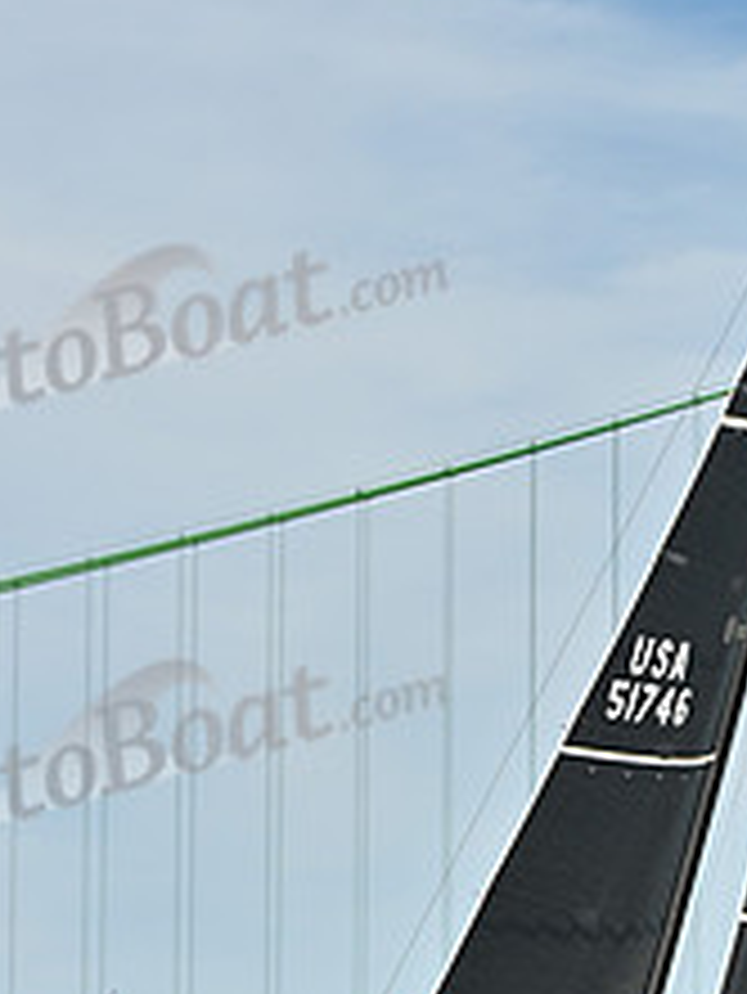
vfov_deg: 9.7
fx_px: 5807
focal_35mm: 202
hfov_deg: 7.3
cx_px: 682
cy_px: 927
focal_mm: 80
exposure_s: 1/1000
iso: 320
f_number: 10
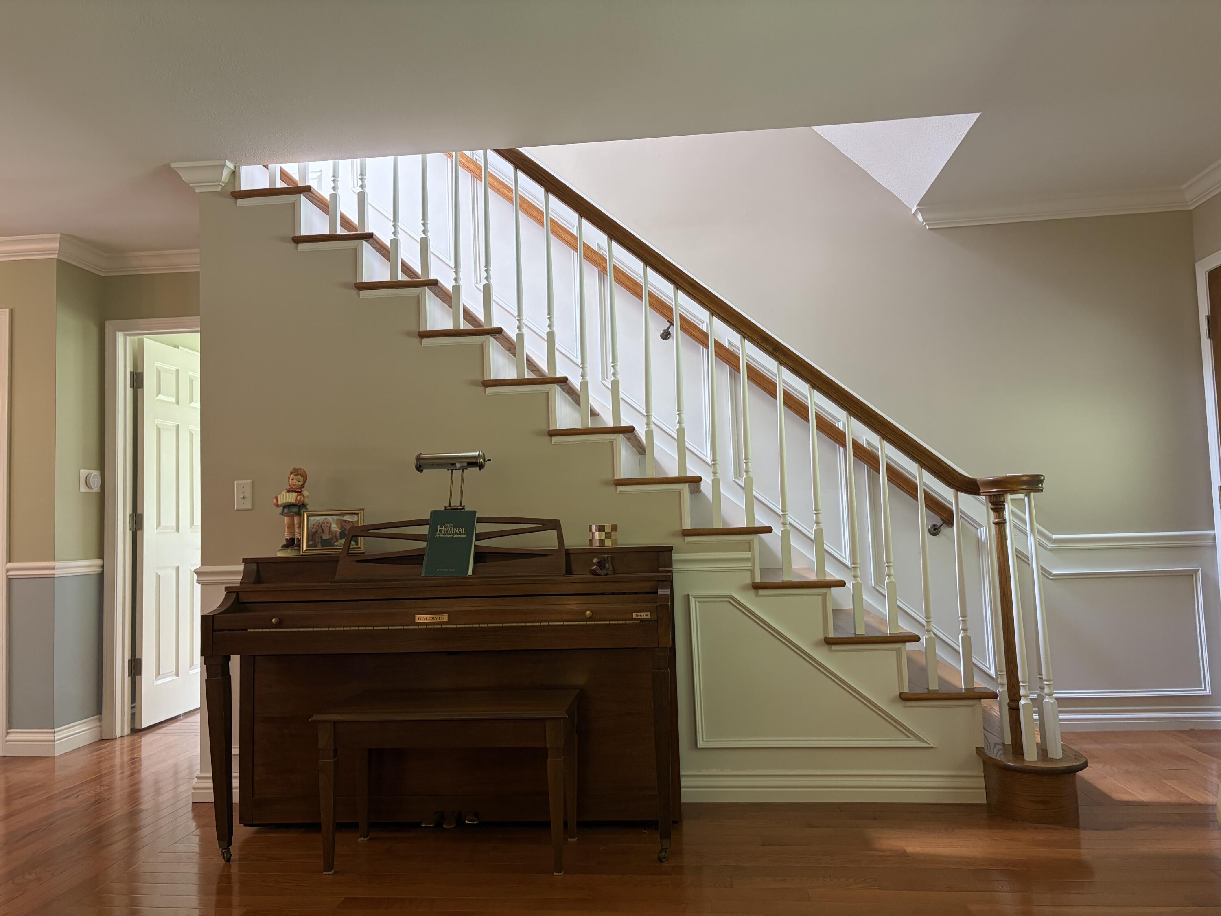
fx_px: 917
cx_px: 610
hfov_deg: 67.3
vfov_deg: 53.1
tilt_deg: +3.8
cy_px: 458
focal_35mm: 26
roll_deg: +1.7
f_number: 1.6
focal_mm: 5.96
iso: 125
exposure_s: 1/60
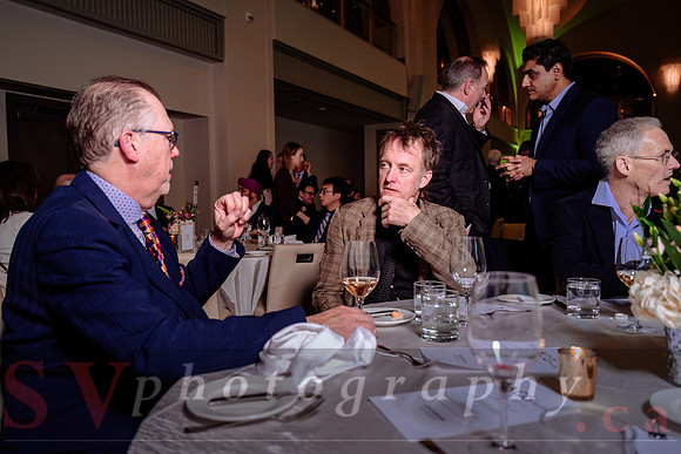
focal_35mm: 28
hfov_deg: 66.4
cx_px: 340
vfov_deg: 47.2
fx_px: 520
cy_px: 227
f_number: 3.5
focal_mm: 27.5
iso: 1000
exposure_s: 1/125
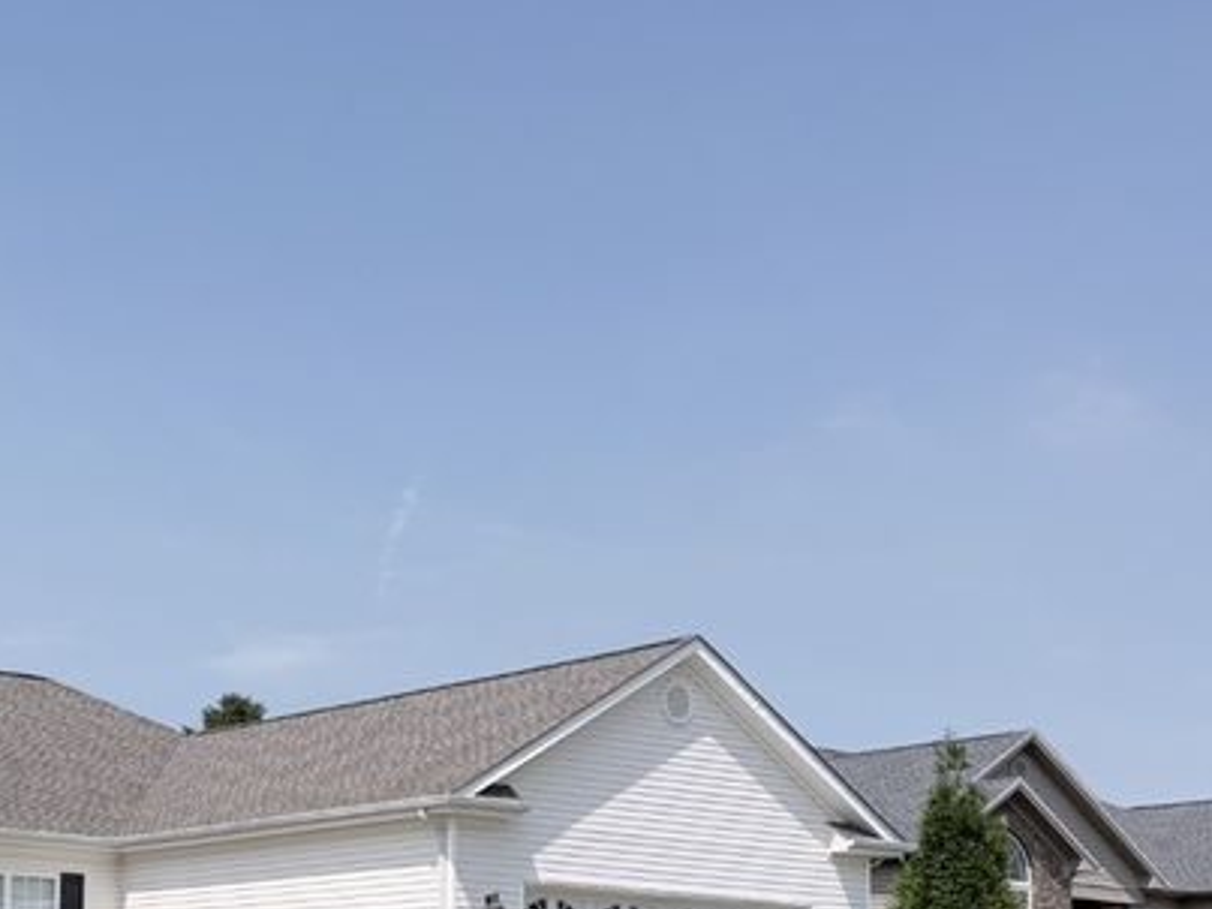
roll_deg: -1.0
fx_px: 2135
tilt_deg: +3.5
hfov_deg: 30.5
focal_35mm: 61
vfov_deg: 23.0
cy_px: 909
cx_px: 162
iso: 80
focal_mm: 6.76
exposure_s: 1/8130
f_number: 1.78
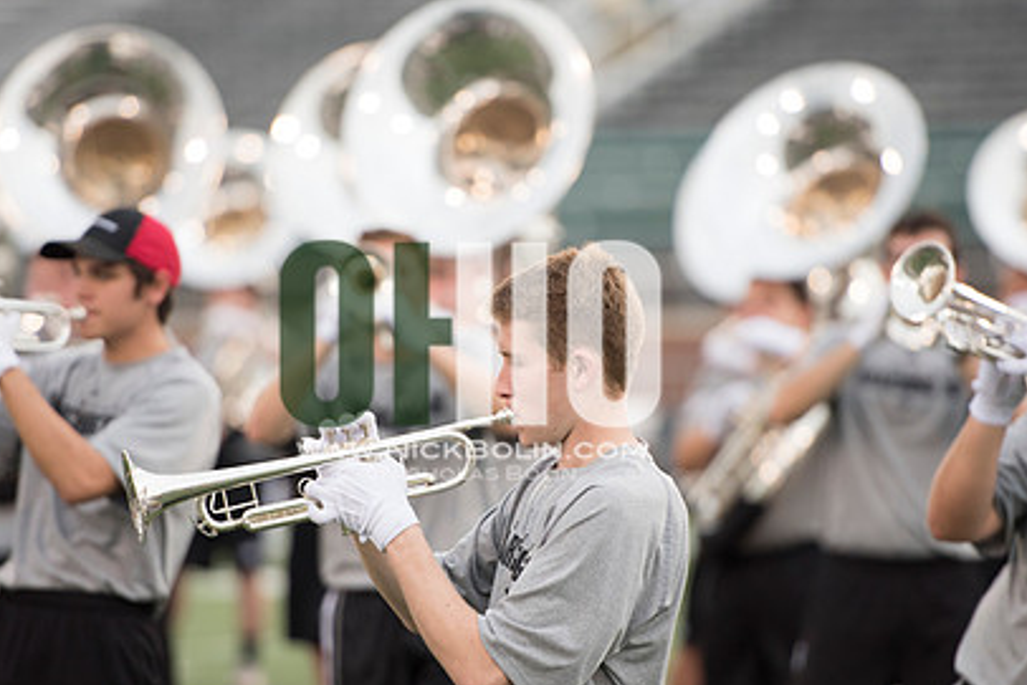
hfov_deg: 7.2
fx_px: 8161
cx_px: 470
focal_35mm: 286
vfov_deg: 4.8
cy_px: 360
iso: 1000
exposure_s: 1/1250
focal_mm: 200
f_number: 2.8
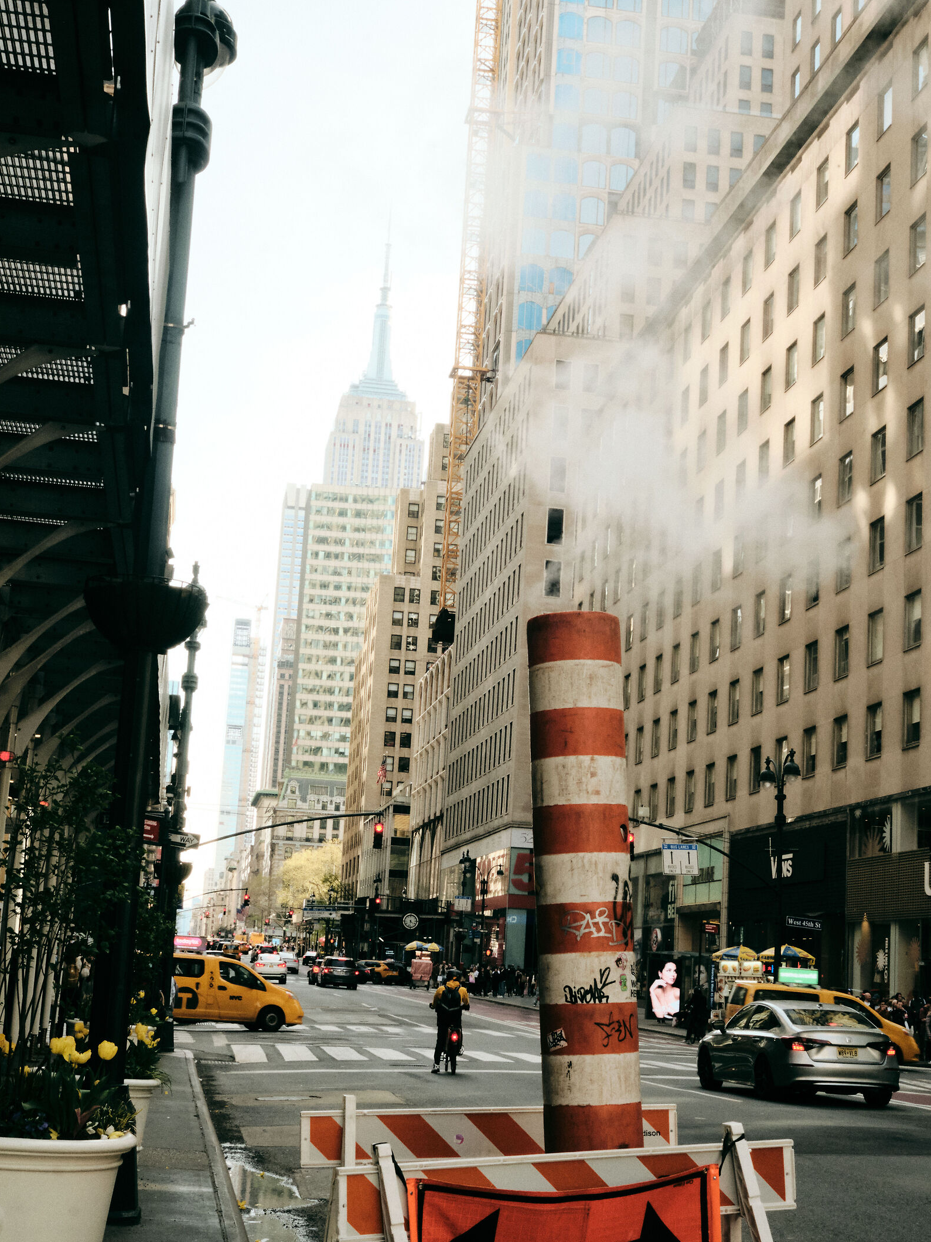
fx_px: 1757
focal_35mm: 49
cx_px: 465
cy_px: 662
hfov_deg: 29.7
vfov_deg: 38.9
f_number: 18
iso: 2000
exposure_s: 1/100
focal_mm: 30
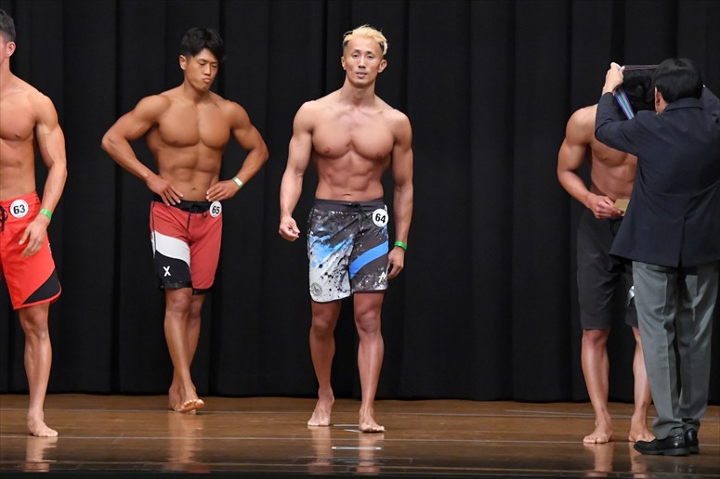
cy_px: 240
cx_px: 360
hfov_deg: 9.2
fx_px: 4498
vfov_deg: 6.1
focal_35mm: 225
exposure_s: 1/400
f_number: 5.6
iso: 8000
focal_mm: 150
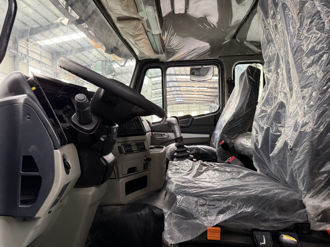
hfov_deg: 71.6
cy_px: 124
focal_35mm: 24
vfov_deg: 56.8
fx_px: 229
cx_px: 165
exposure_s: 1/60
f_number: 1.78
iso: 320
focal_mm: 6.76
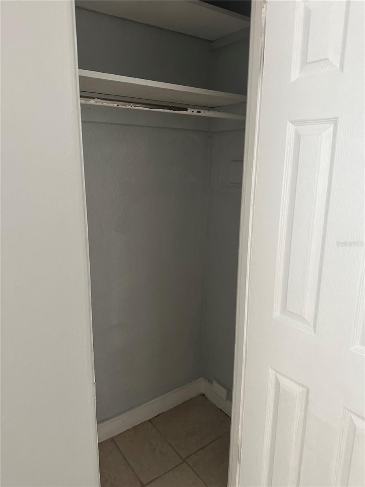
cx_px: 182
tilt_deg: -9.9
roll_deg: -0.9
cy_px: 244
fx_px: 337
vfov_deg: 71.6
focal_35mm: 24
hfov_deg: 56.8
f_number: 1.78
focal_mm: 6.86
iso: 400
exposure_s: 1/60
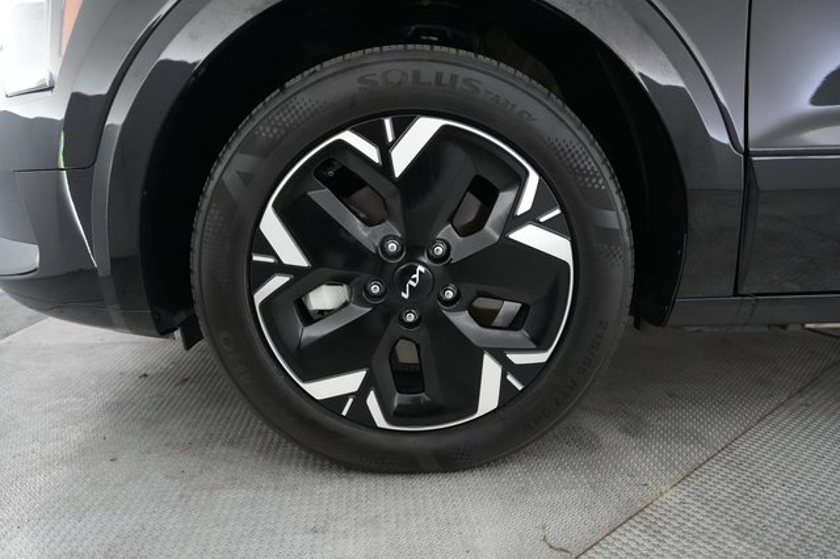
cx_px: 420
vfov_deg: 53.1
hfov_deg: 73.8
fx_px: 560
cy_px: 280
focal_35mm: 24
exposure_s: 1/160
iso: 8000
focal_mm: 24
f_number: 2.8
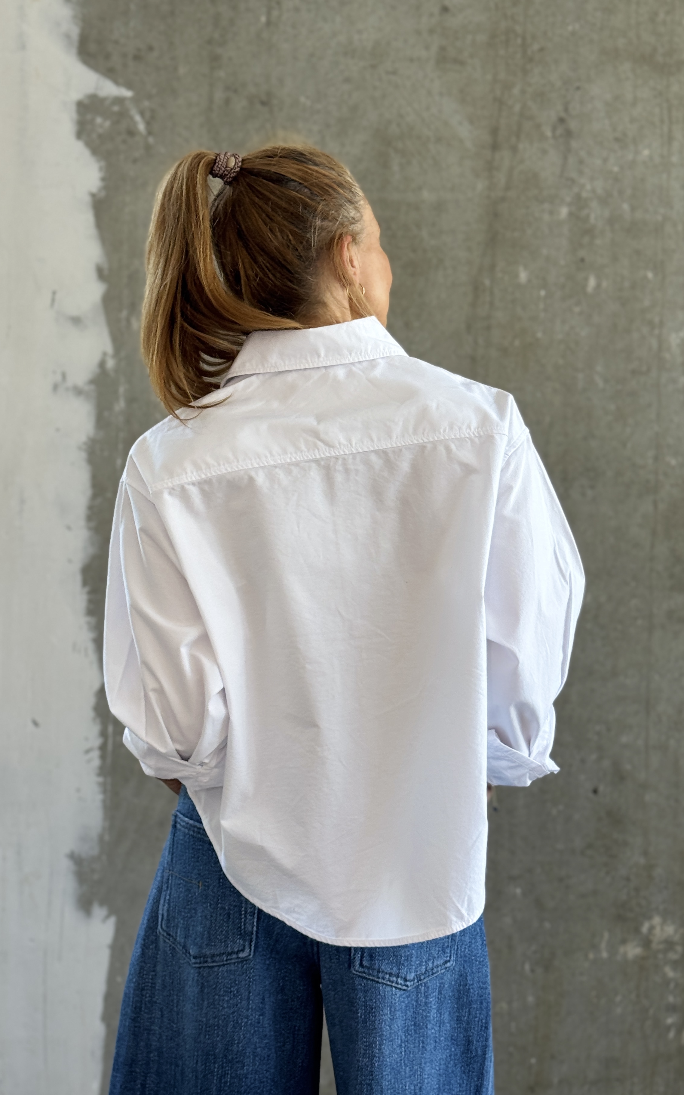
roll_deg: -0.8
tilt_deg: -1.9
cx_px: 335
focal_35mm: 51
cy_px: 546
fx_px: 1521
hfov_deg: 25.3
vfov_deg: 39.6
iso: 64
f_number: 1.78
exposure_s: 1/100
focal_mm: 6.76
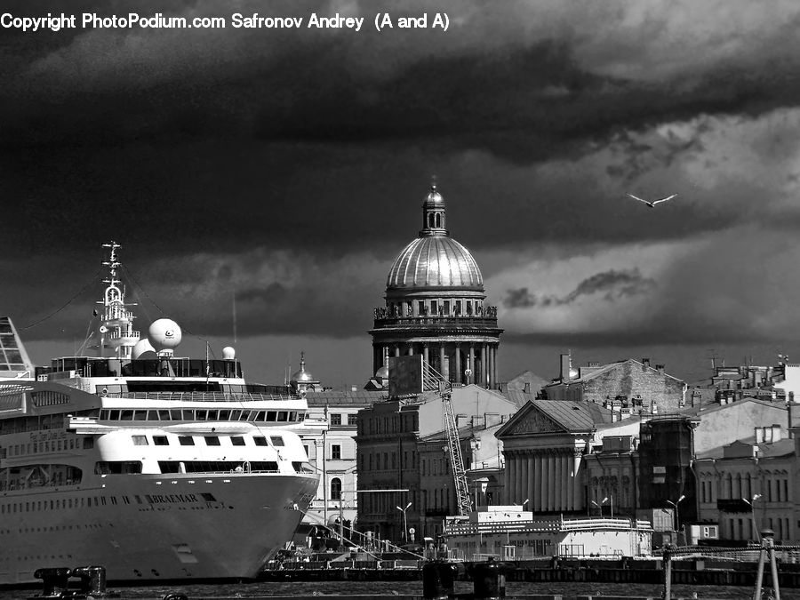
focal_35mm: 290
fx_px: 6702
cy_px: 300
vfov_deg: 5.1
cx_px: 400
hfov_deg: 6.8
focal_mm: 48
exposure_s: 1/800
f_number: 4.8
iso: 50
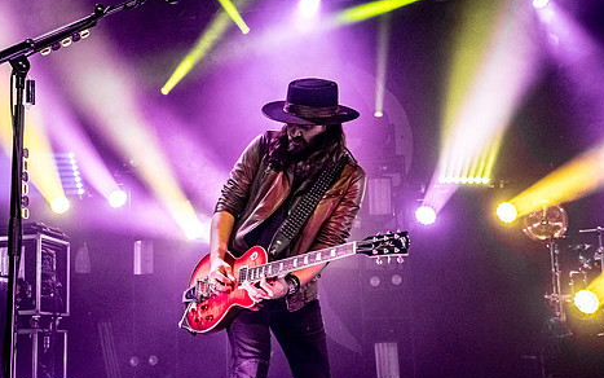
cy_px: 225
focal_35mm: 46
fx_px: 757
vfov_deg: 27.9
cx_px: 265
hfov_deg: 43.4
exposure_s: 1/160
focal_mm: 15
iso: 1600
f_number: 4
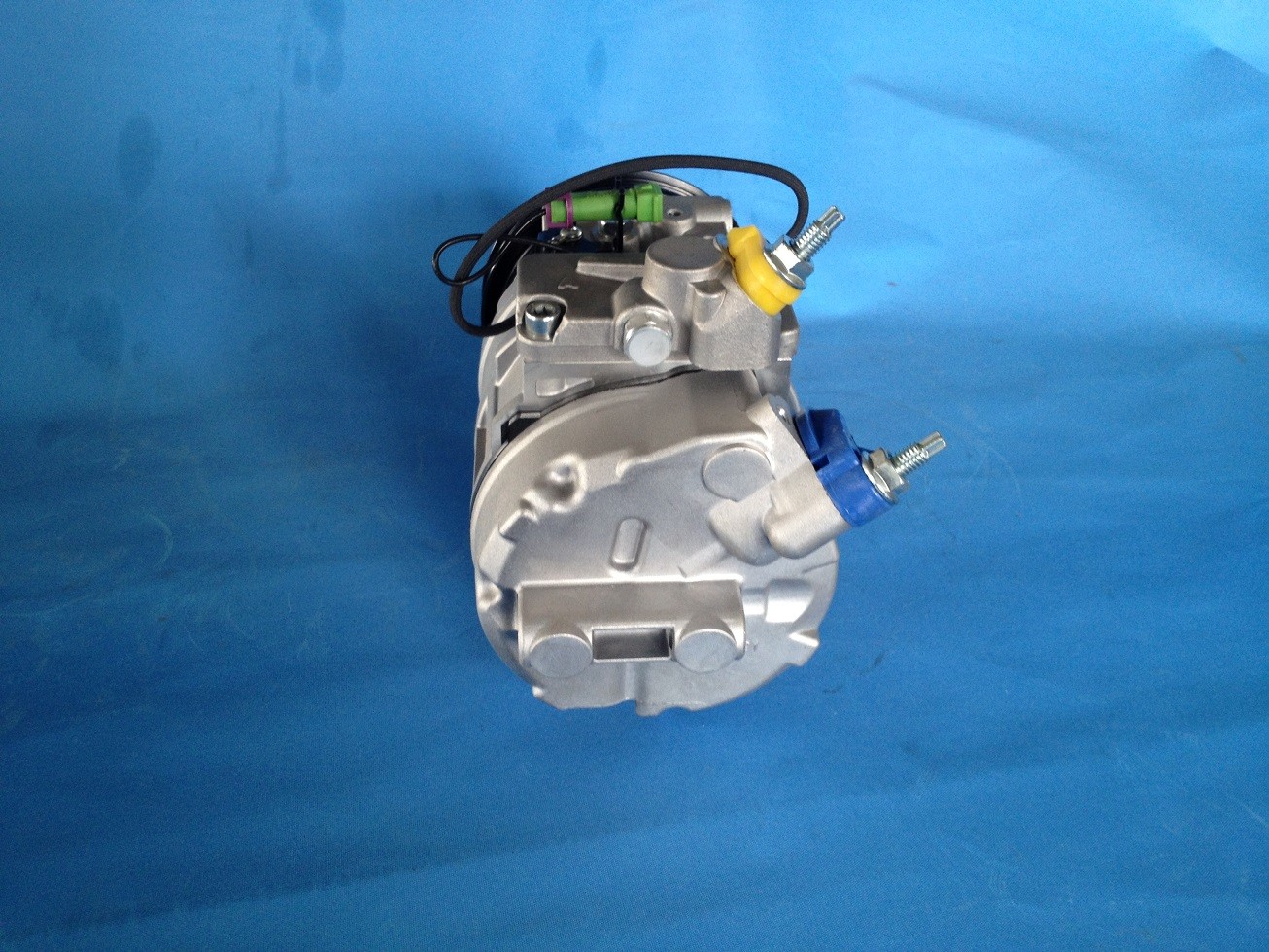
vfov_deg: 40.7
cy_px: 476
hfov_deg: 52.6
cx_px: 634
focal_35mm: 35
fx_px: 1283
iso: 100
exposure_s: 1/20
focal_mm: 4.28
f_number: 2.4
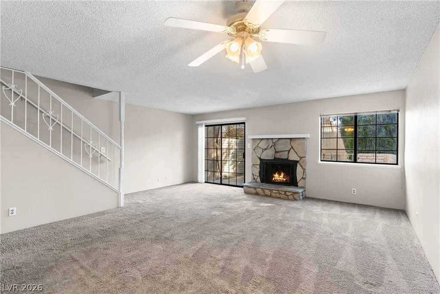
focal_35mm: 17
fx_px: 208
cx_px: 220
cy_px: 147
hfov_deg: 93.3
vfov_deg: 70.5
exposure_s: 1/20
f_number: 8
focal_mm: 17
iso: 500
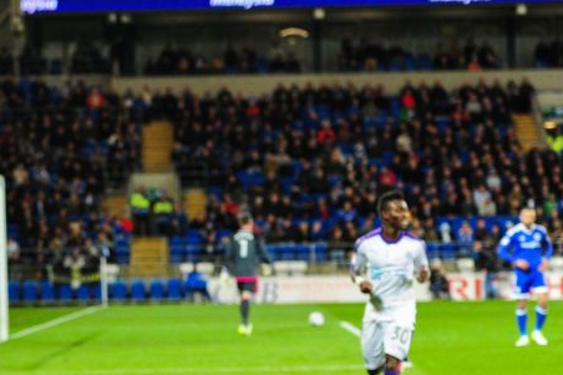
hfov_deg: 12.0
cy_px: 341
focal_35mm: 170
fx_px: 2657
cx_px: 45
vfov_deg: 8.0
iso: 2800
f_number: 4
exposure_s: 1/800
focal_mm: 75
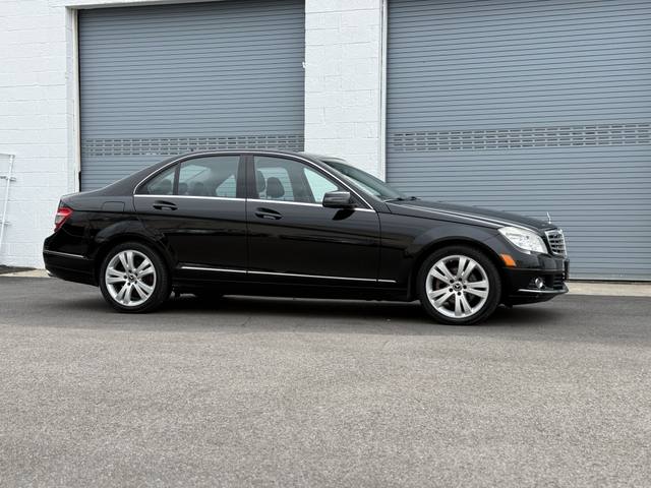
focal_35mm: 48
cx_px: 326
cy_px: 244
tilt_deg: -0.8
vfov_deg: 30.3
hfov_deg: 39.7
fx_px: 903
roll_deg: -1.7
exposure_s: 1/1715
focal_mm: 6.76
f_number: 1.78
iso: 64
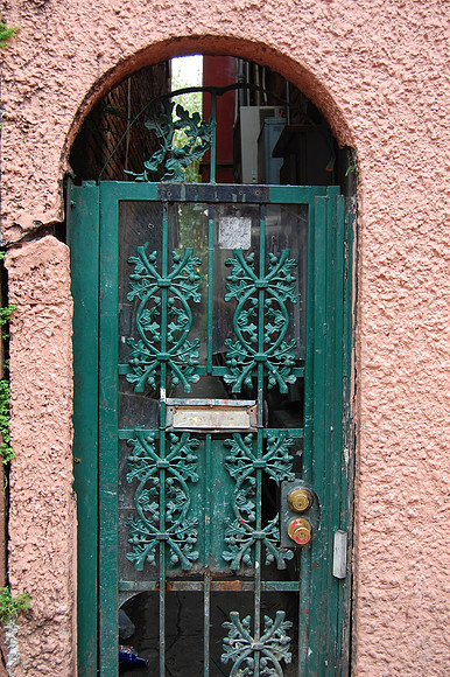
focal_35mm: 42
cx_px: 225
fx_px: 788
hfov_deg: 31.9
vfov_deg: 46.4
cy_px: 338
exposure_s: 1/125
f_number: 5.6
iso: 200
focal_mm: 28
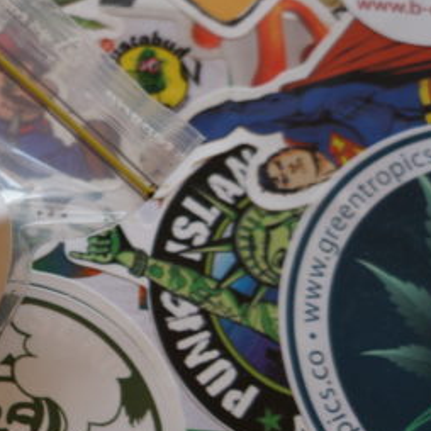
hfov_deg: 20.1
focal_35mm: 77
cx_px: -170
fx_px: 1085
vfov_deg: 22.4
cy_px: 277
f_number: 4
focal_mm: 20
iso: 100
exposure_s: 1/200
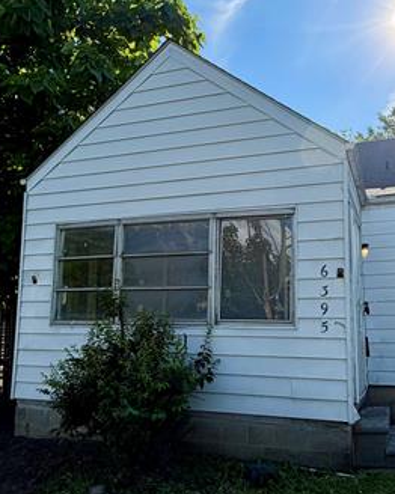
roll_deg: -2.2
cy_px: 262
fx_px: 468
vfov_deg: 55.7
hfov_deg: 45.5
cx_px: 241
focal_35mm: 32
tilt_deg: +6.2
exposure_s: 1/770
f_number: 2.2
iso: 25
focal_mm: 2.22
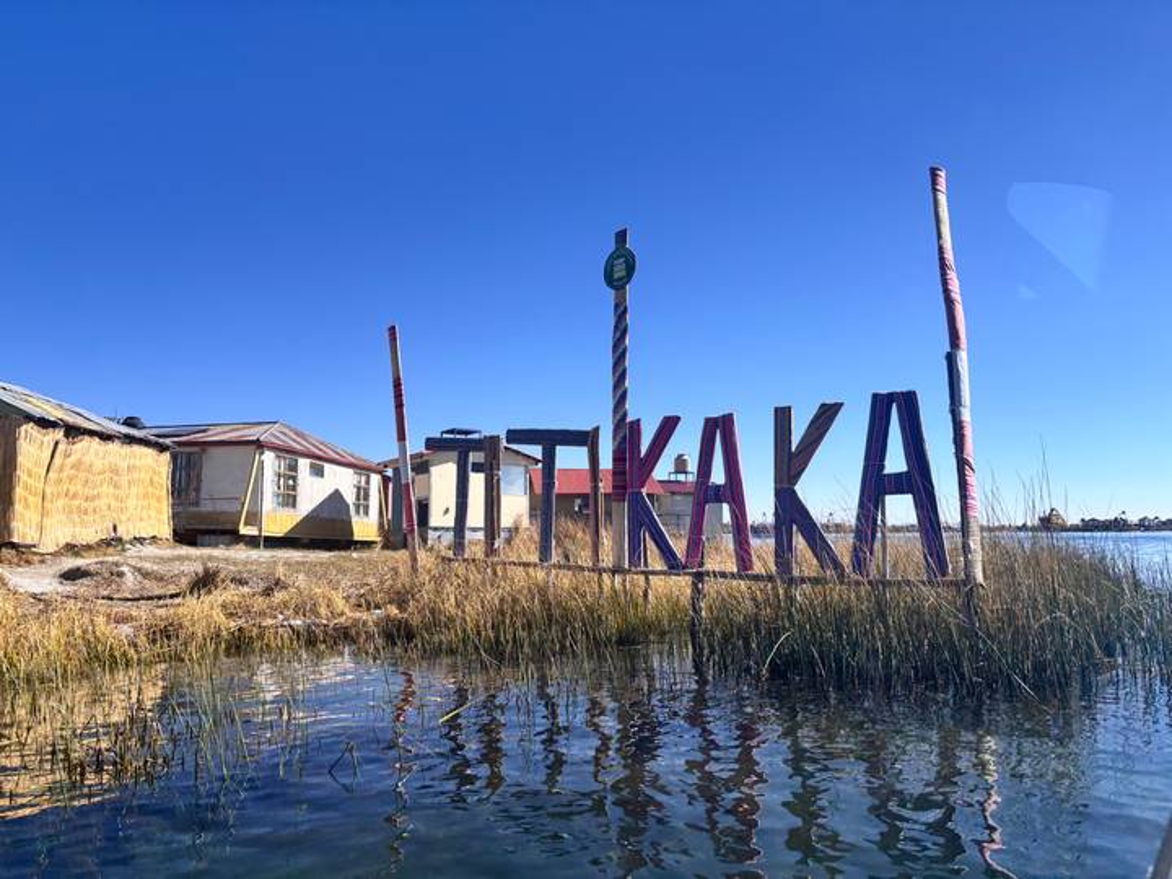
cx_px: 586
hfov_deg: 67.3
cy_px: 440
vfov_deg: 53.1
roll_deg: -0.5
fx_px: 880
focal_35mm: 26
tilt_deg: +5.0
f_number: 1.6
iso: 50
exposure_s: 1/1499
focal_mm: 5.96
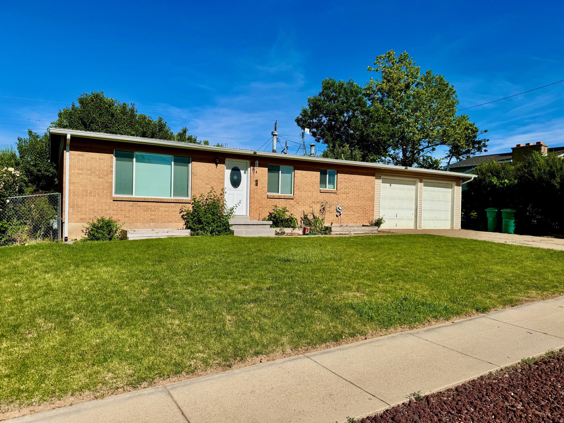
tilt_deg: -0.3
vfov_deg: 56.8
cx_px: 282
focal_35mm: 24
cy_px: 212
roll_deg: -1.6
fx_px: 391
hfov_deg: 71.6
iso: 80
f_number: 1.78
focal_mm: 6.76
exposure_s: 1/7092
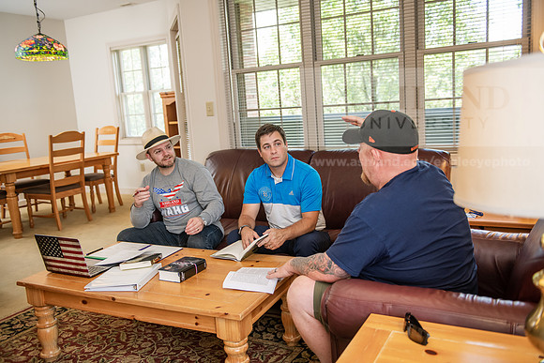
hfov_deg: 58.7
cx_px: 272
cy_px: 182
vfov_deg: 41.1
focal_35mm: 32
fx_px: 484
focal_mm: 32
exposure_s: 1/160
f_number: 3.2
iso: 800
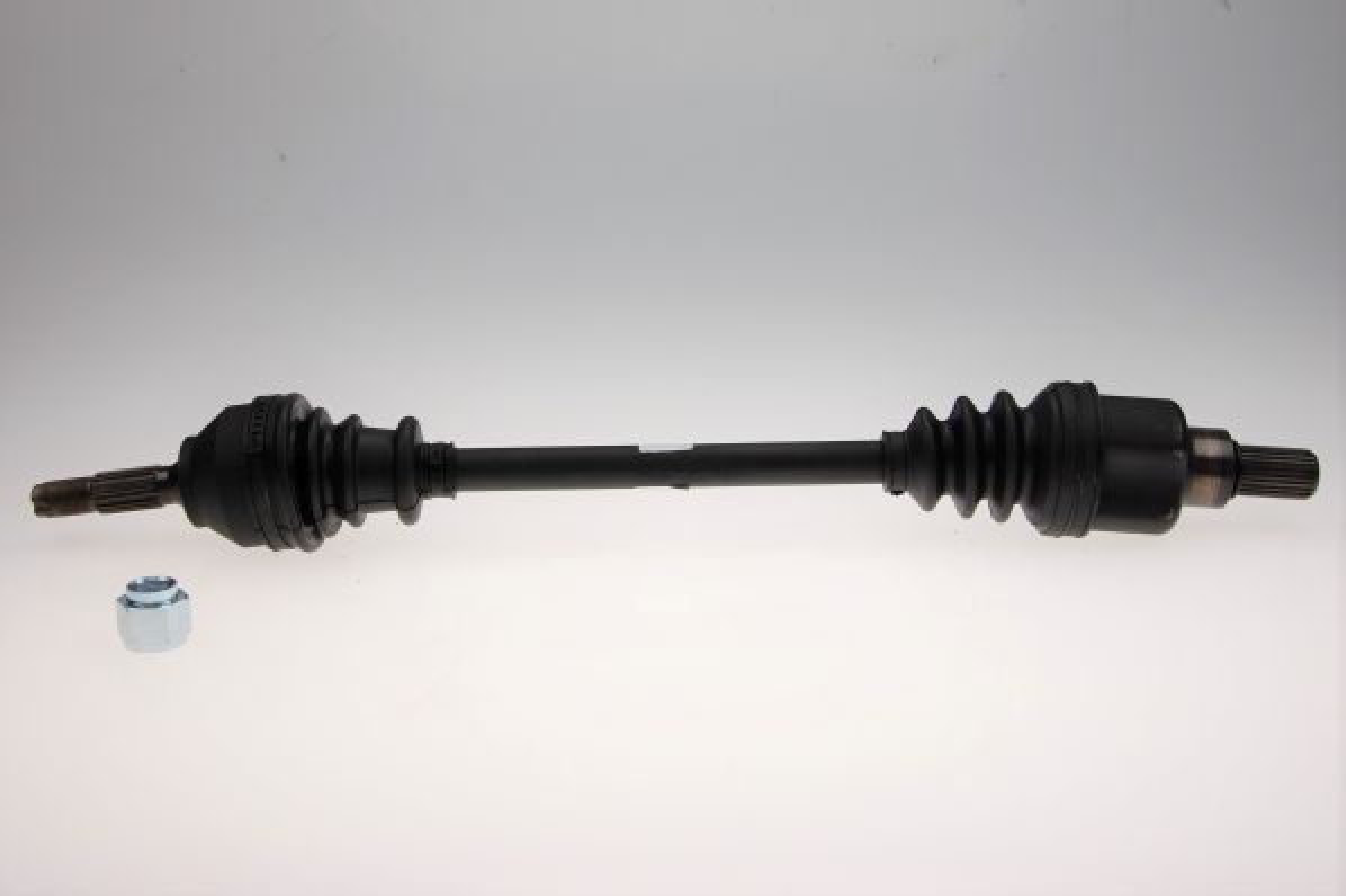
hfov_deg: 49.6
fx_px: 1457
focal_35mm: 39
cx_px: 673
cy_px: 448
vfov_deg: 34.2
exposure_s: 1/250
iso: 200
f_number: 8
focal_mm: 26
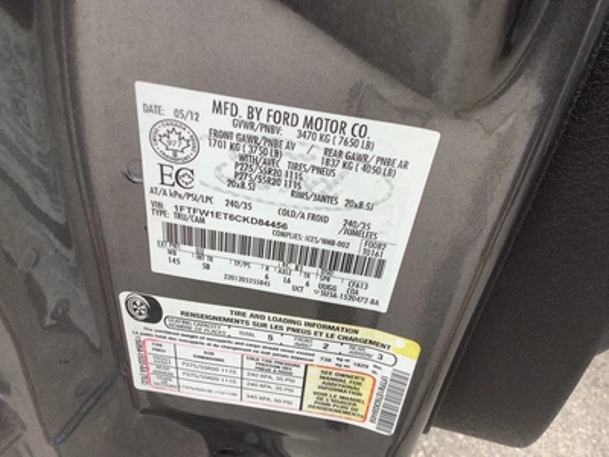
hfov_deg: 58.4
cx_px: 304
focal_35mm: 31
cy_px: 228
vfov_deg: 45.4
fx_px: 545
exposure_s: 1/405
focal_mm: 3.3
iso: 25
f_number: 2.4
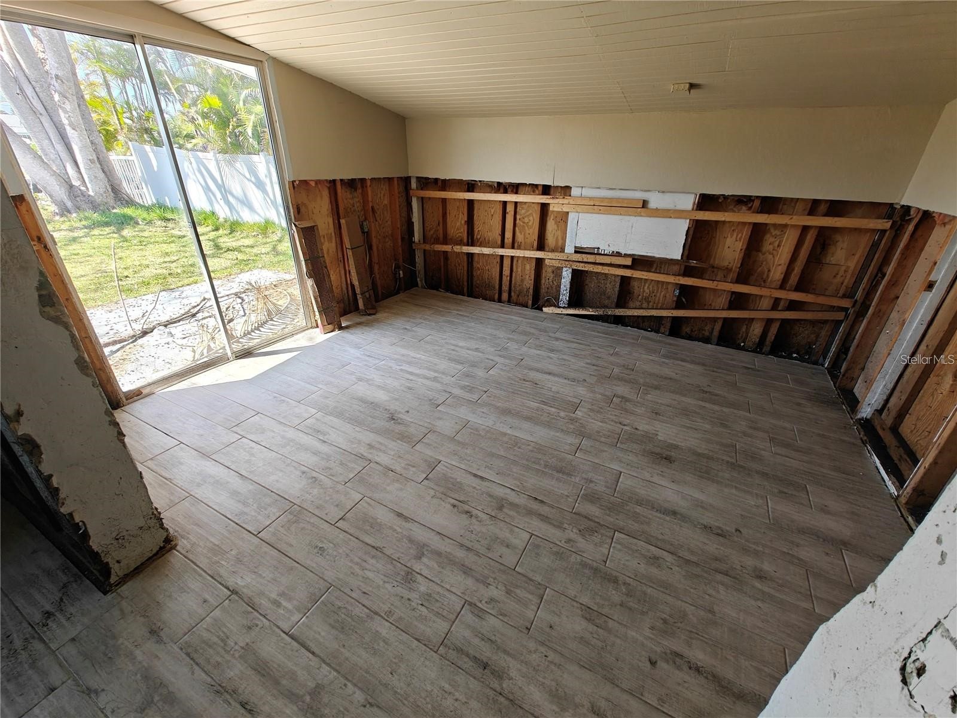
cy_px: 359
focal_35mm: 14
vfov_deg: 85.7
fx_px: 387
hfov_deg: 102.1
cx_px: 478
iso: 64
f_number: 2.2
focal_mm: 2.62
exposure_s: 1/118
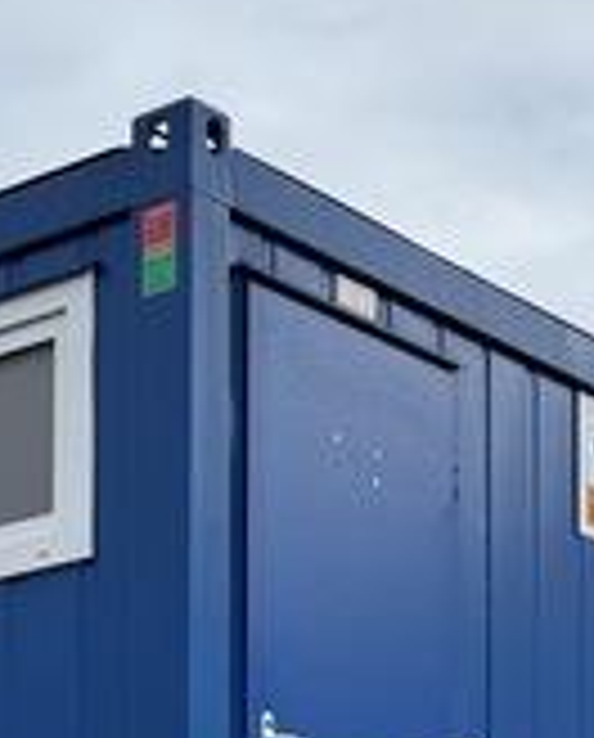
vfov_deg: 15.9
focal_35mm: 114
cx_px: 99
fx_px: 2496
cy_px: 994
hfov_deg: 13.5
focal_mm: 6.76
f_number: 1.78
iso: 80
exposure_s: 1/1721
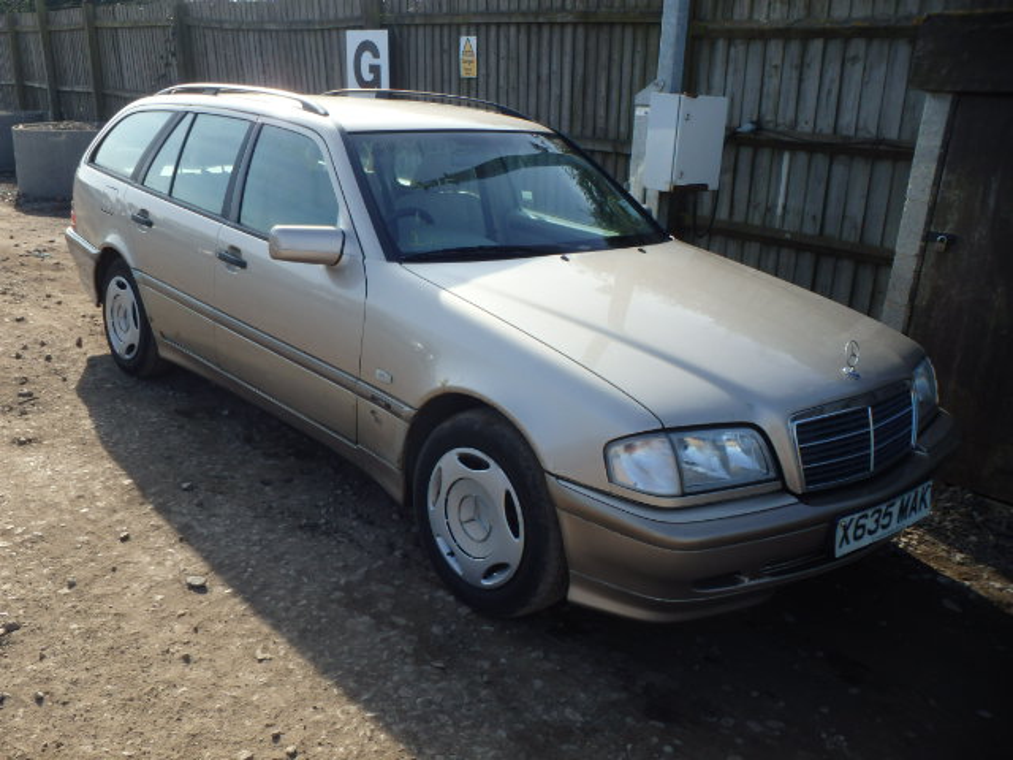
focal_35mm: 34
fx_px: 995
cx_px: 506
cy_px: 380
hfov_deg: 54.0
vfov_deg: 41.8
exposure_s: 1/400
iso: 125
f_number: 4.4
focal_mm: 6.1
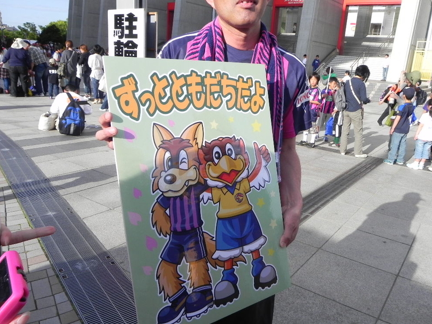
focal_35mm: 30
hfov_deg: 59.9
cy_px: 164
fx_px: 374
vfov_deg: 46.8
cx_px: 223
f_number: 6.3
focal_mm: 5.2
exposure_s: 1/314
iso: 160
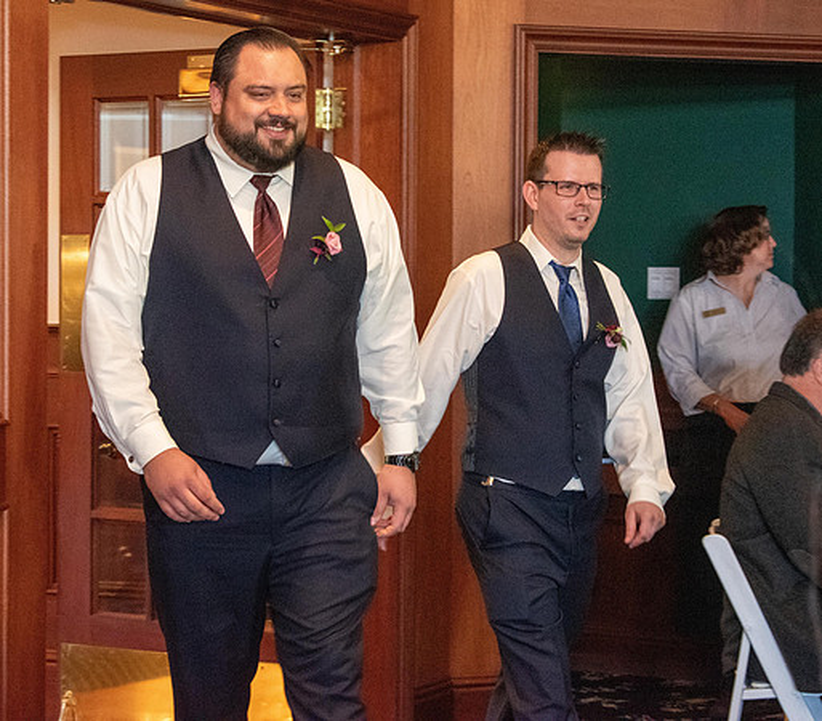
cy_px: 329
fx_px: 2551
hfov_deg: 18.3
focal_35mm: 101
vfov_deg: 16.1
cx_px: 366
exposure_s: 1/60
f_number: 5.6
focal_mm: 52
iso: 6400
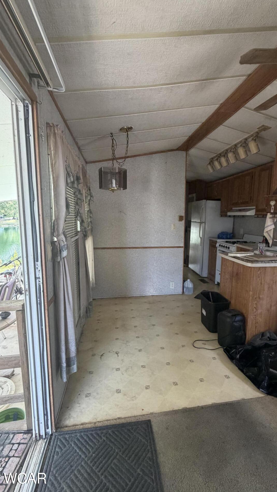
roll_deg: +0.3
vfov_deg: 99.4
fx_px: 209
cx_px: 149
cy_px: 244
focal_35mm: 16
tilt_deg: -7.6
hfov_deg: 67.0
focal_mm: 2.22
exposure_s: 1/121
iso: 320
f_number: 2.2
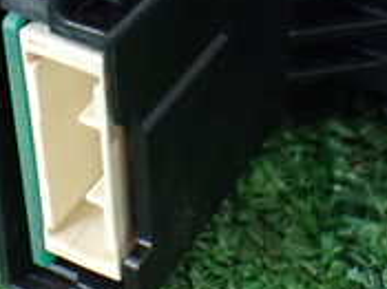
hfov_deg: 19.0
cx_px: 272
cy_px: -119
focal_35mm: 103
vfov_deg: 13.6
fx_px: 1151
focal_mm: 5.4
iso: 800
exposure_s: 1/60
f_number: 2.3
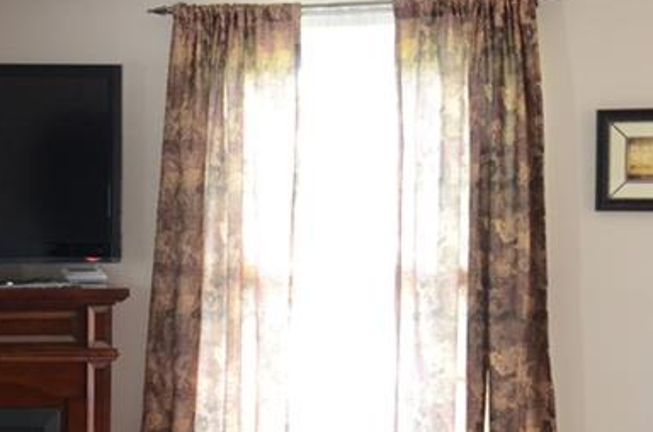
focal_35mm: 96
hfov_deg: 20.0
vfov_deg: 14.1
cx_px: -121
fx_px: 1737
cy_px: 334
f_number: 5
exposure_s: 1/13
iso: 1600
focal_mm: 24
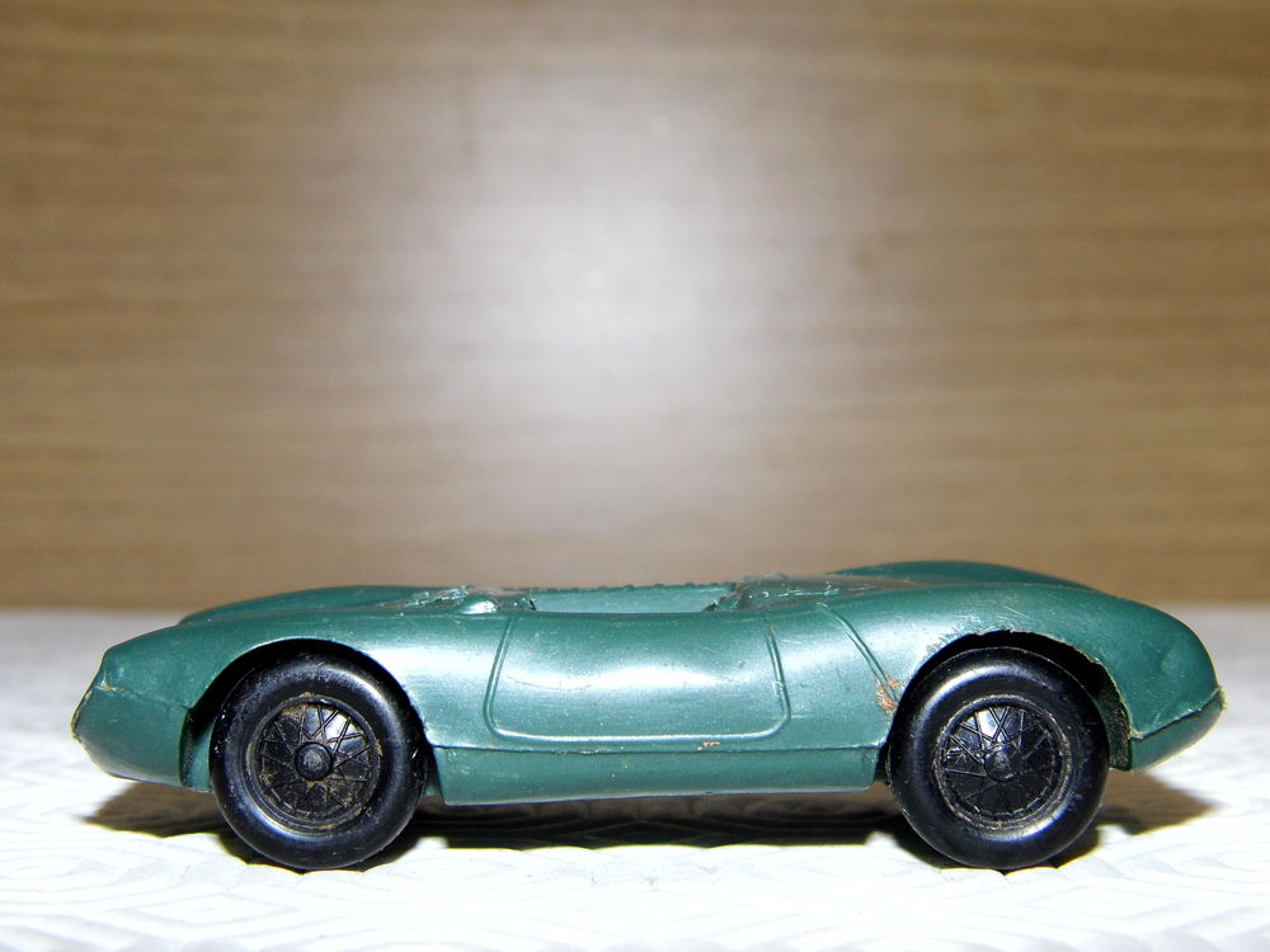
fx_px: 2128
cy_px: 476
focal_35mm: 58
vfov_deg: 25.2
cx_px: 635
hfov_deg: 33.2
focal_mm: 10.4
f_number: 3.9
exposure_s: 1/60
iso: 100
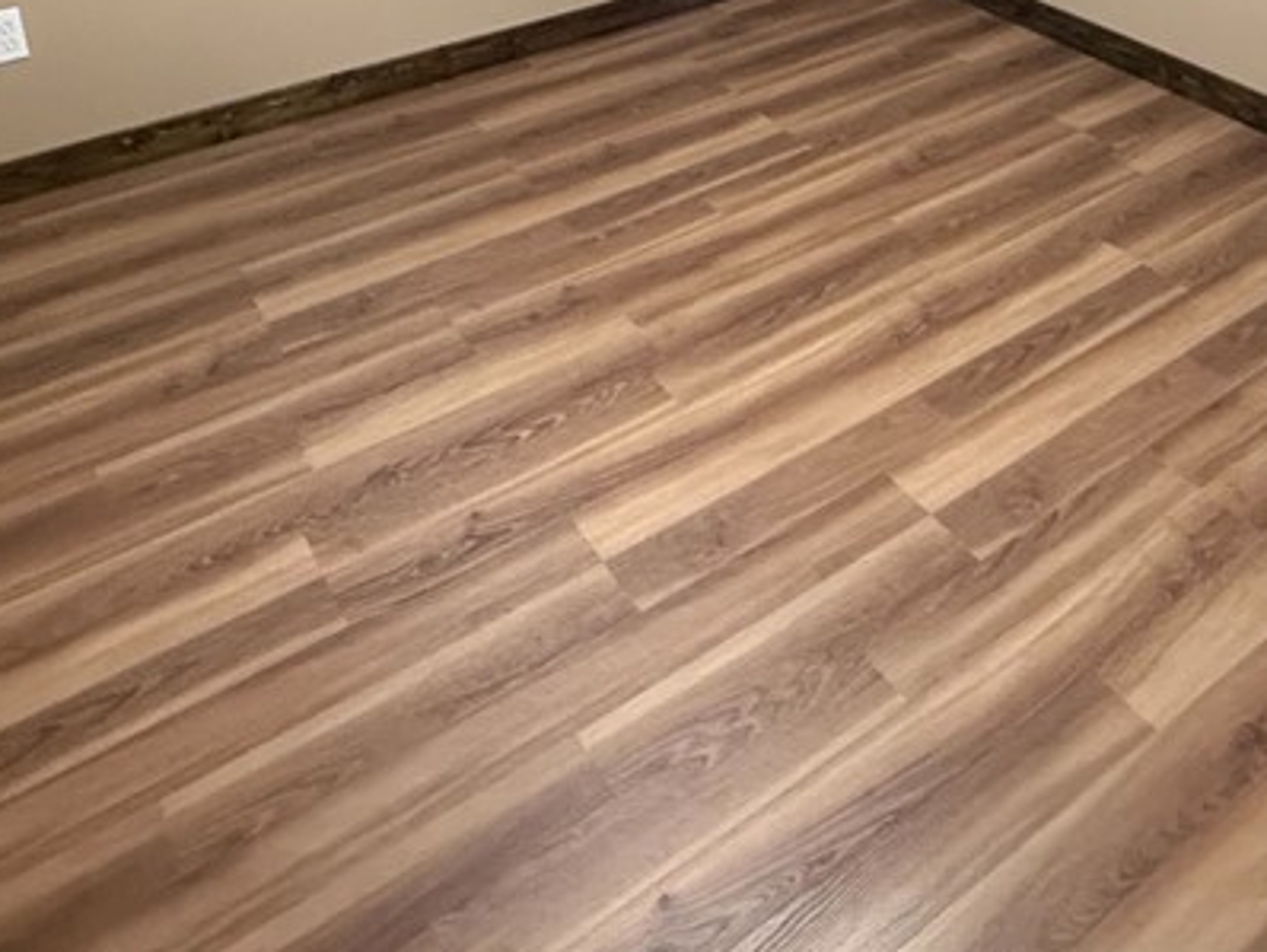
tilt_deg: -18.7
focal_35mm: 36
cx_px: 796
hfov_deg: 50.8
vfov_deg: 34.3
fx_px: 1318
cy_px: -96
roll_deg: +0.6
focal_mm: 2.22
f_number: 2.2
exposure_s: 1/60
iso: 640
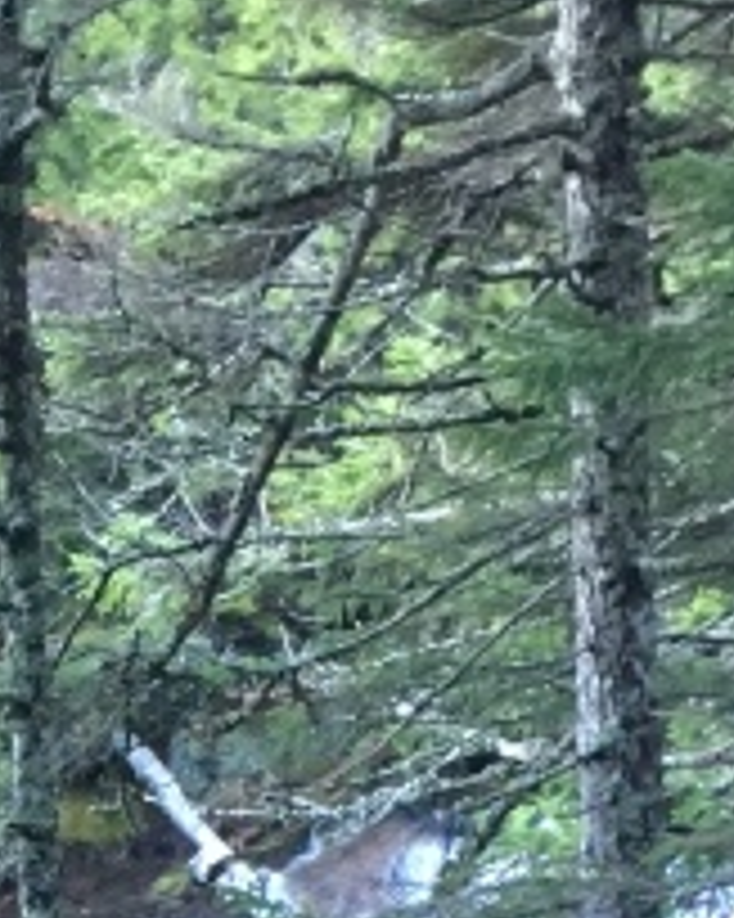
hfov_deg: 10.4
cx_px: -459
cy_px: 1458
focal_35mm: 142
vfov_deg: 12.7
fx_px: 3859
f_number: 2.2
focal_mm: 4.15
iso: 125
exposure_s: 1/30
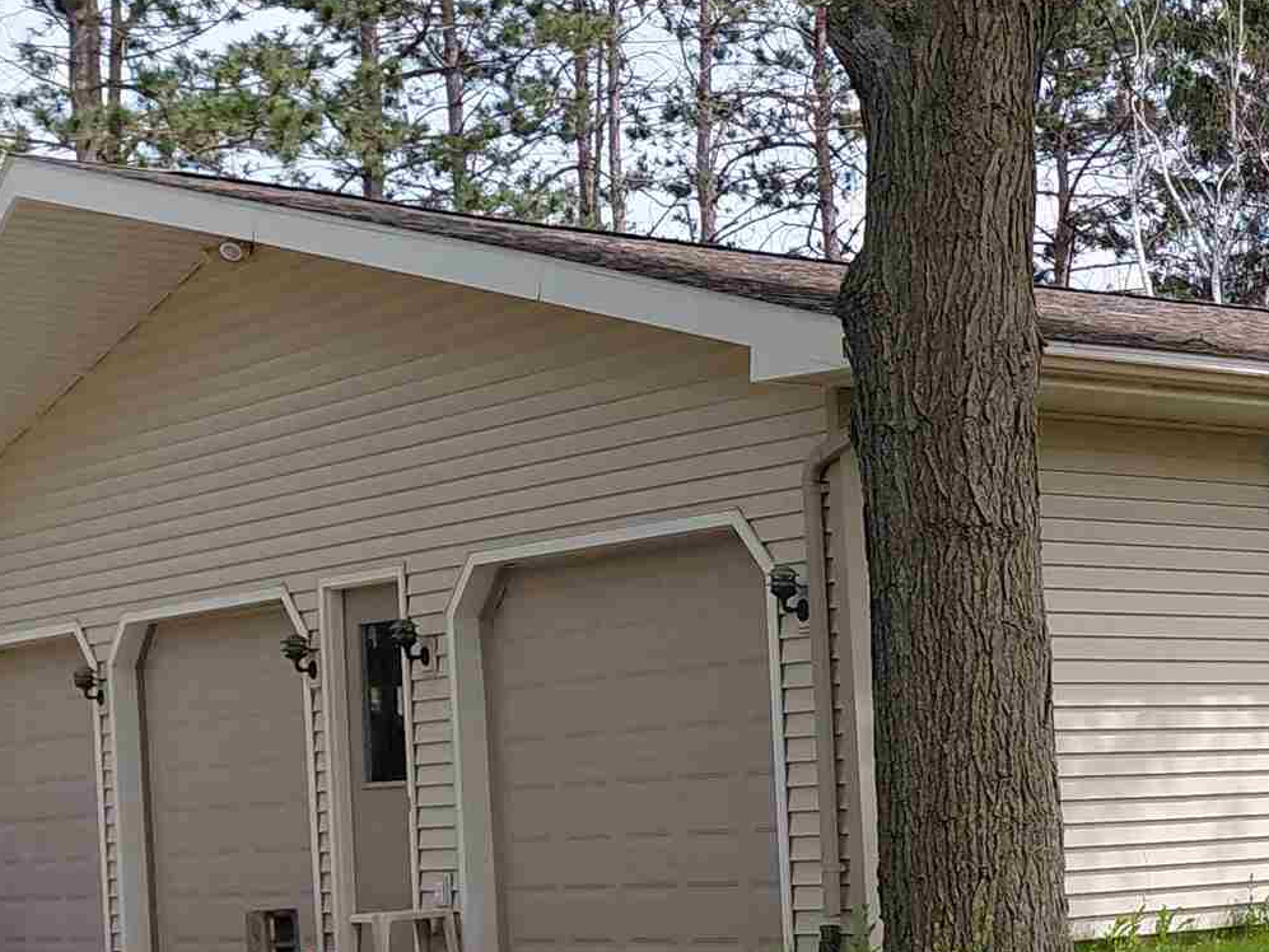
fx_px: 2823
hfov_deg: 21.5
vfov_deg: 19.0
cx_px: 1868
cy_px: 741
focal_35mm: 77
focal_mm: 4.69
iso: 50
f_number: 1.8
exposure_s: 1/1491
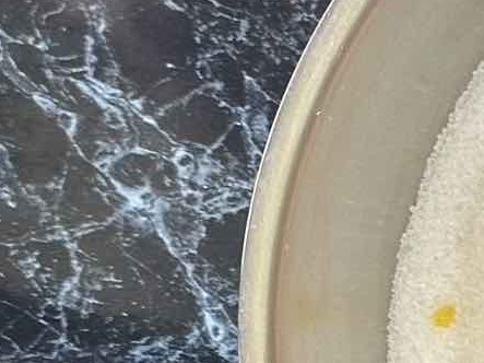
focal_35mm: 208
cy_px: 361
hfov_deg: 9.0
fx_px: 2907
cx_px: 945
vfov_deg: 7.1
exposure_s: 1/40
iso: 320
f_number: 1.78
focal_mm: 6.86
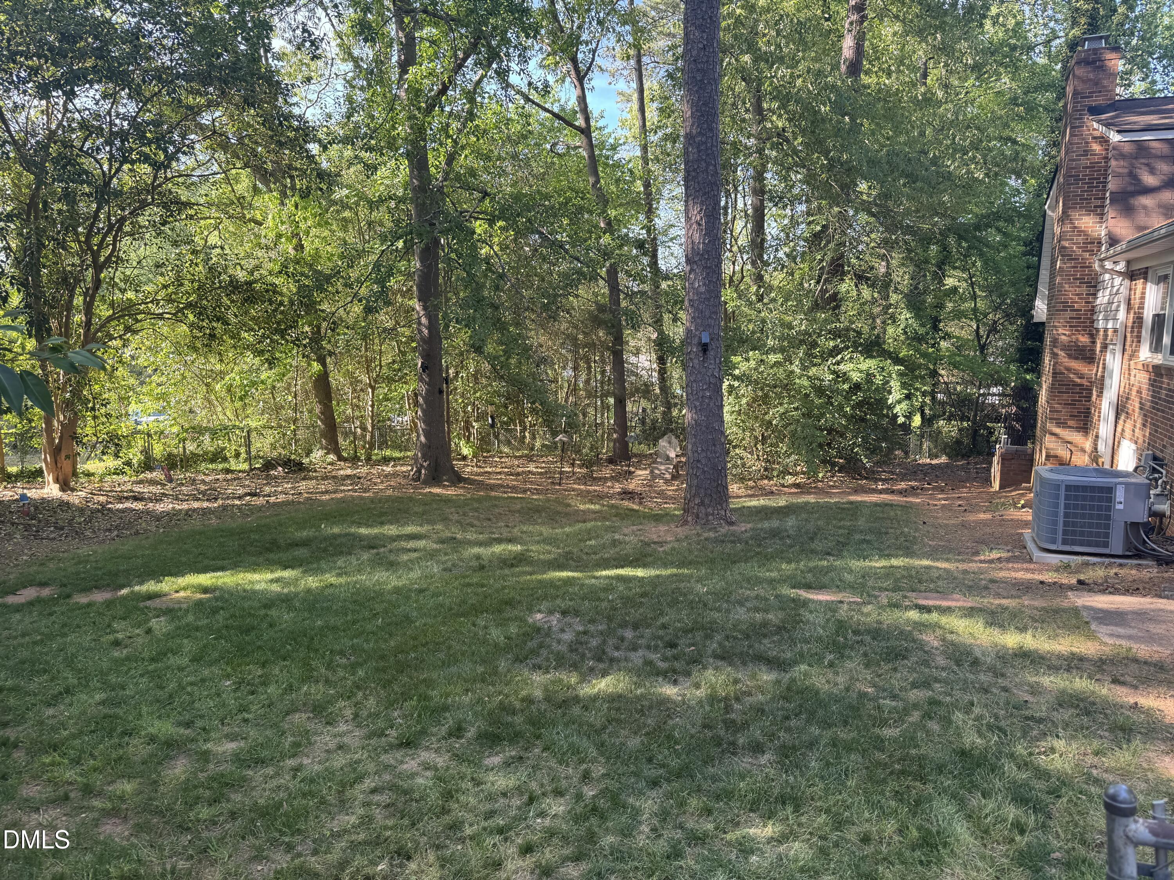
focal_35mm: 24
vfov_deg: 56.8
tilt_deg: -8.2
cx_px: 587
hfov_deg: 71.6
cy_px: 440
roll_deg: -0.4
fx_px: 814
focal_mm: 6.76
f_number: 1.78
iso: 64
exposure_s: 1/243
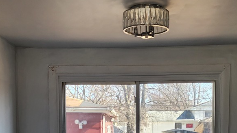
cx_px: 105
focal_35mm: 62
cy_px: 153
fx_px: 390
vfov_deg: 18.5
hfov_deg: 33.8
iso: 80
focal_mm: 6.4
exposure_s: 1/180
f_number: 1.8
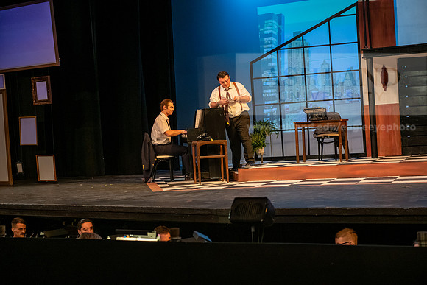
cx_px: 214
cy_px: 142
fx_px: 830
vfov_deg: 19.5
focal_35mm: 70
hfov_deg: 28.8
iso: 2500
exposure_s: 1/200
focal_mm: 70
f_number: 3.5
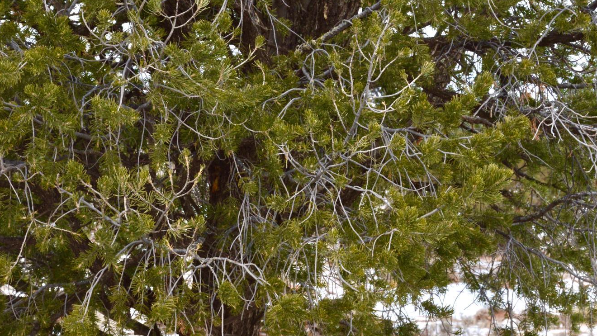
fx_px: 2071
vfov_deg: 9.3
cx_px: 298
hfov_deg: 16.4
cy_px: 137
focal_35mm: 131
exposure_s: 1/250
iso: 400
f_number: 10
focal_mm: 55
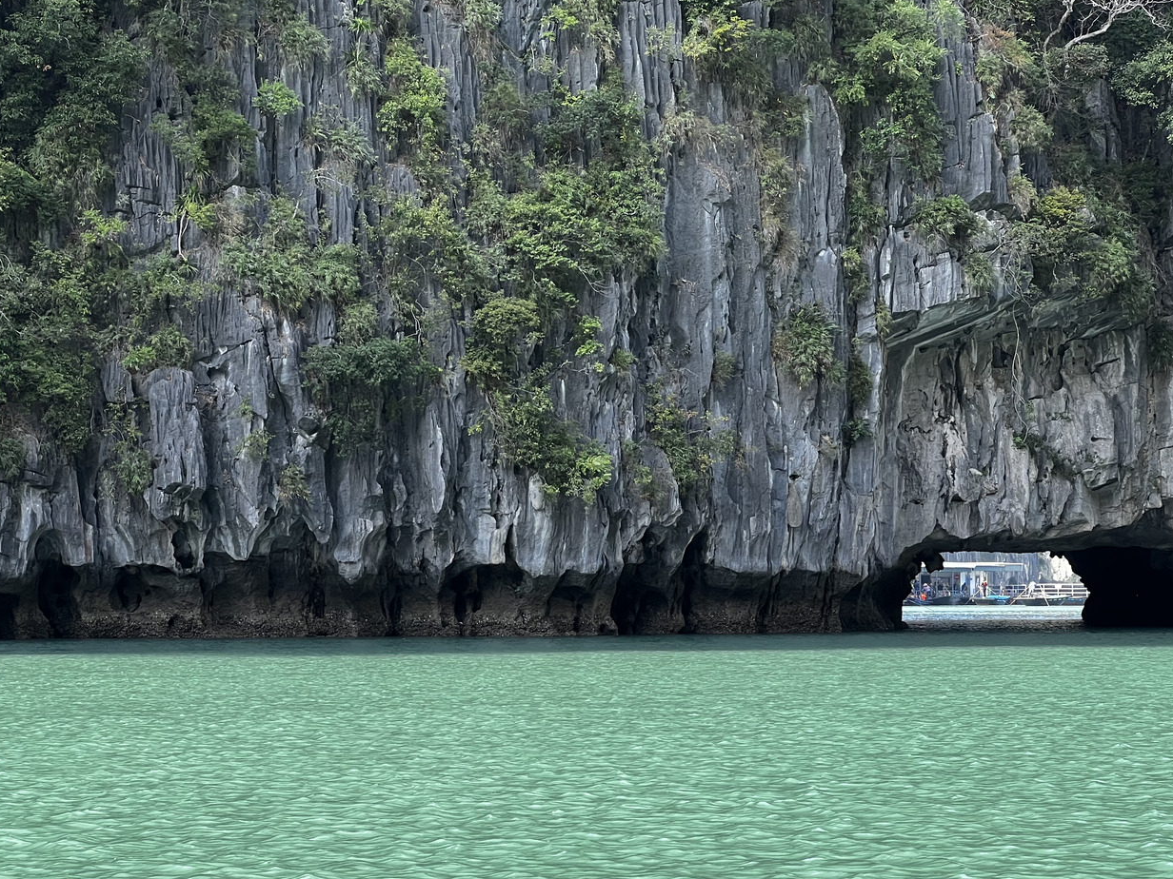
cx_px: 614
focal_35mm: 100
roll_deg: +1.1
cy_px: 491
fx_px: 3389
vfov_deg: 14.8
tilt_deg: +3.0
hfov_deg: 19.6
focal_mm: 9
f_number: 2.8
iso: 32
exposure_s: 1/105
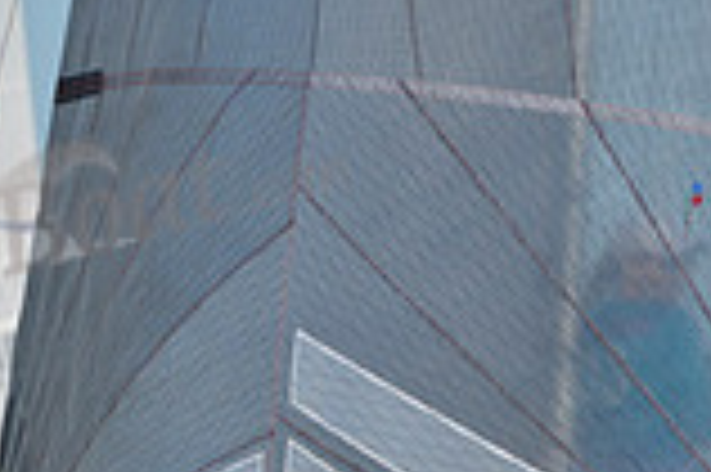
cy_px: 820
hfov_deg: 1.4
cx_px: 585
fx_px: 28963
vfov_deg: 0.9
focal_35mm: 1468
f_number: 7.1
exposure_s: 1/1000
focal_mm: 400
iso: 200
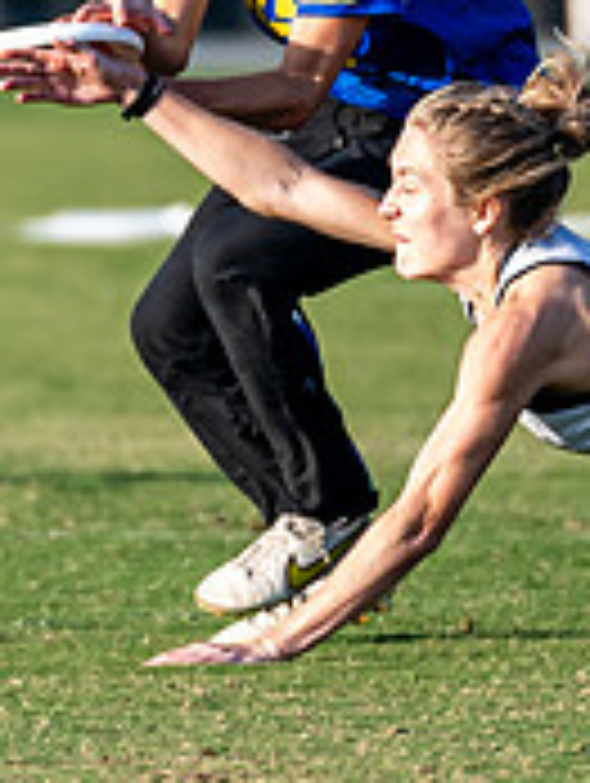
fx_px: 42484
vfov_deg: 1.1
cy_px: 256
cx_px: 111
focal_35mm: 1874
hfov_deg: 0.8
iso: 250
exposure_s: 1/1600
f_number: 3.2
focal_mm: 300
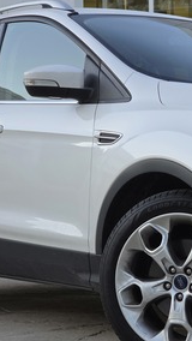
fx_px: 1003
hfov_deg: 10.8
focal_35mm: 111
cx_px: 210
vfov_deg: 19.3
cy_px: 184
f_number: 2.4
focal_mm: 7
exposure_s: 1/120
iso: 32
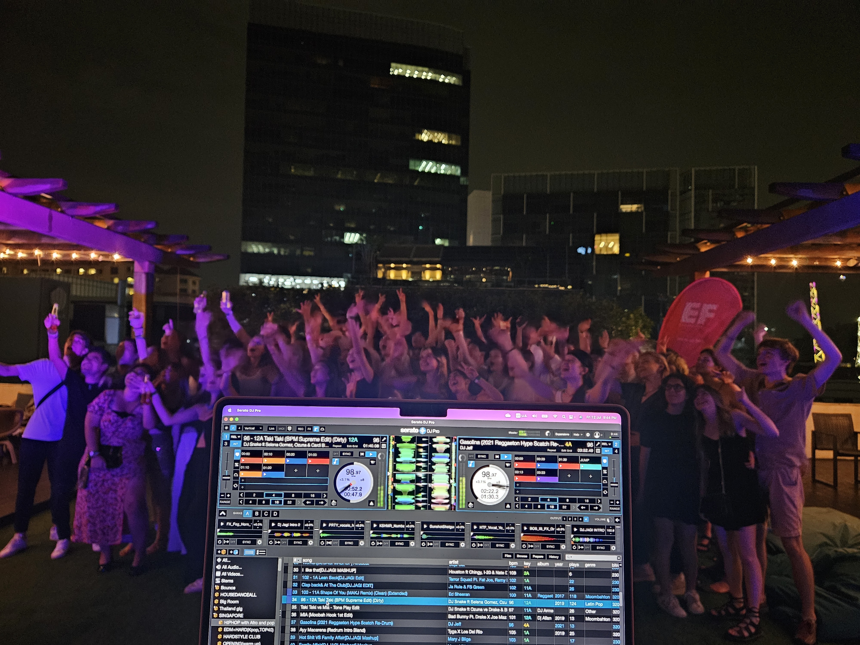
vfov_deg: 58.9
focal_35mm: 23
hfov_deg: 73.9
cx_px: 430
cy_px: 322
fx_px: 571
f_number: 1.8
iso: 640
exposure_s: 1/25
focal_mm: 5.4
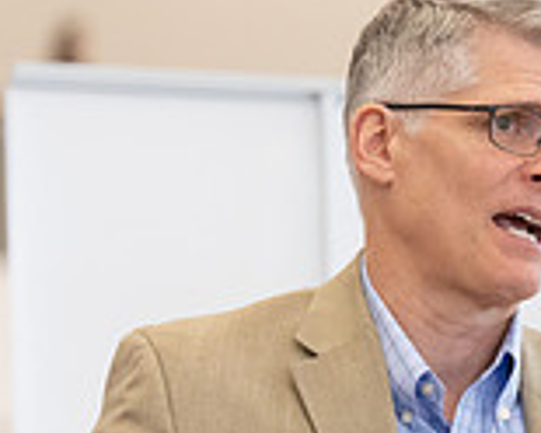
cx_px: 984
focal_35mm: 616
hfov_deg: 3.1
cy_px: 517
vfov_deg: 2.5
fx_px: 9863
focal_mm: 130
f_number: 3.5
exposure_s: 1/200
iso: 1250
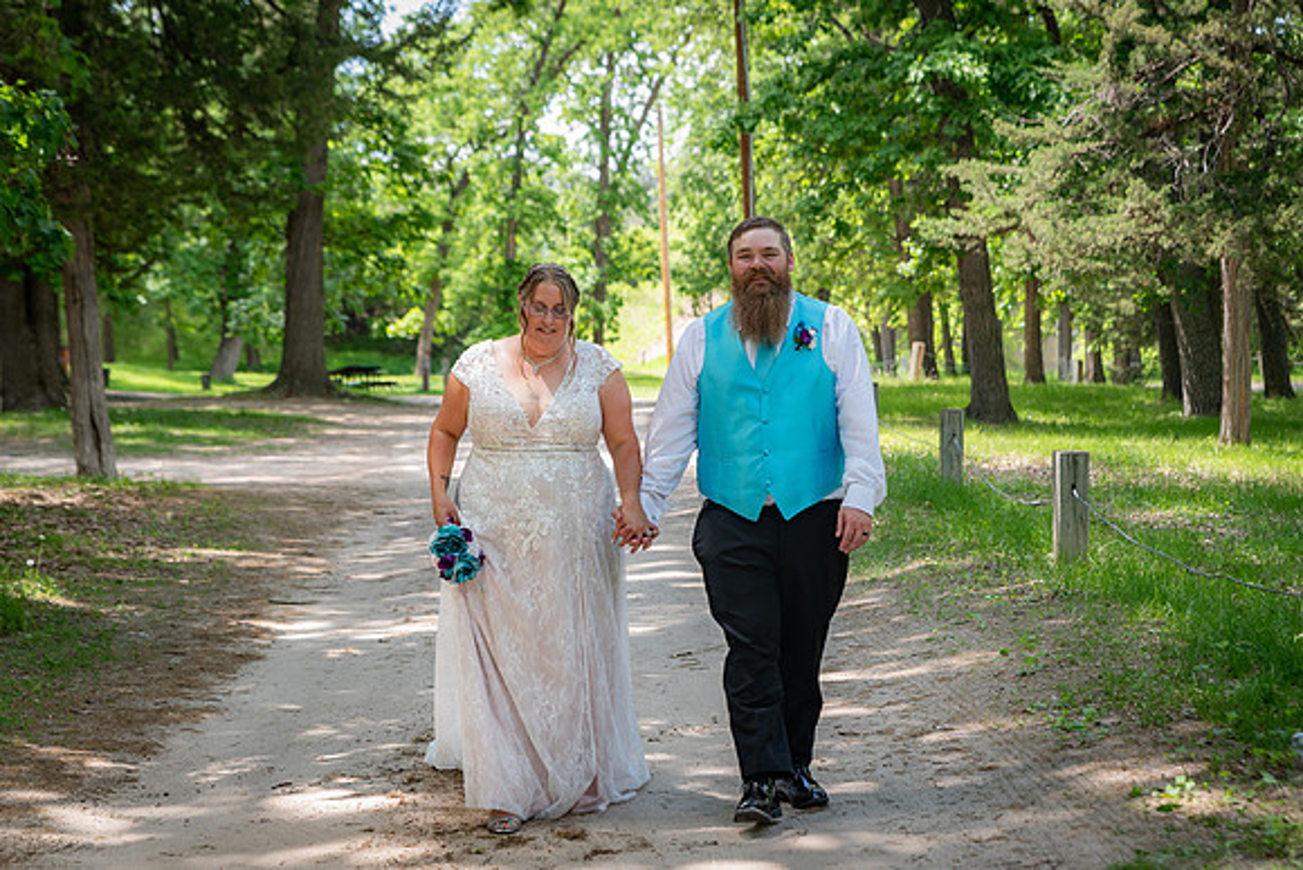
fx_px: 2725
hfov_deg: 26.9
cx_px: 704
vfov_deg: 18.1
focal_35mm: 75
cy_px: 366
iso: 200
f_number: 4
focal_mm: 65
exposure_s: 1/160
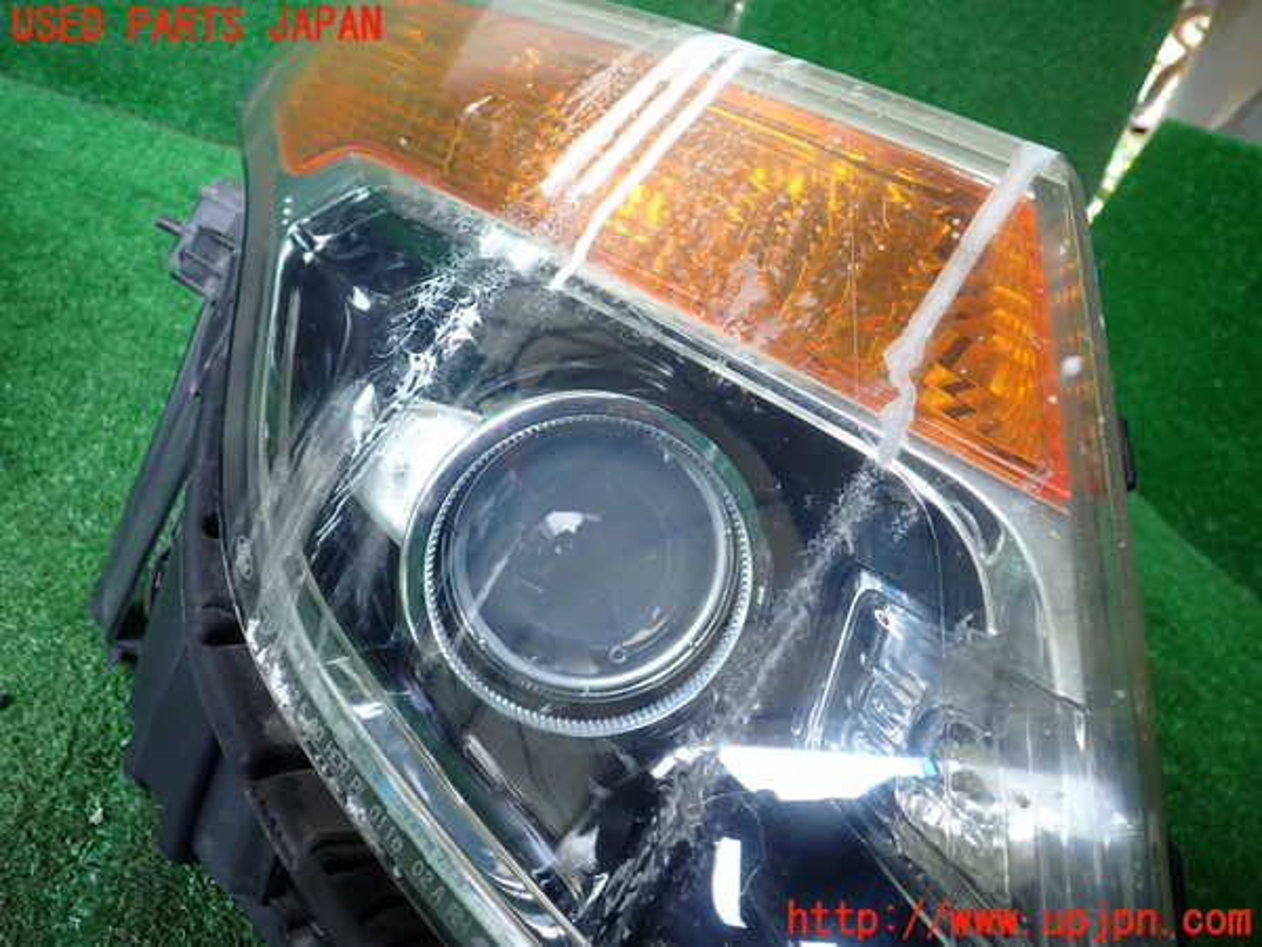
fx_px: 1094
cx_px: 631
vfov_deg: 46.8
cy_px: 474
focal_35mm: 30
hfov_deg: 60.0
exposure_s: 1/125
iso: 125
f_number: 2.3
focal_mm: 5.4
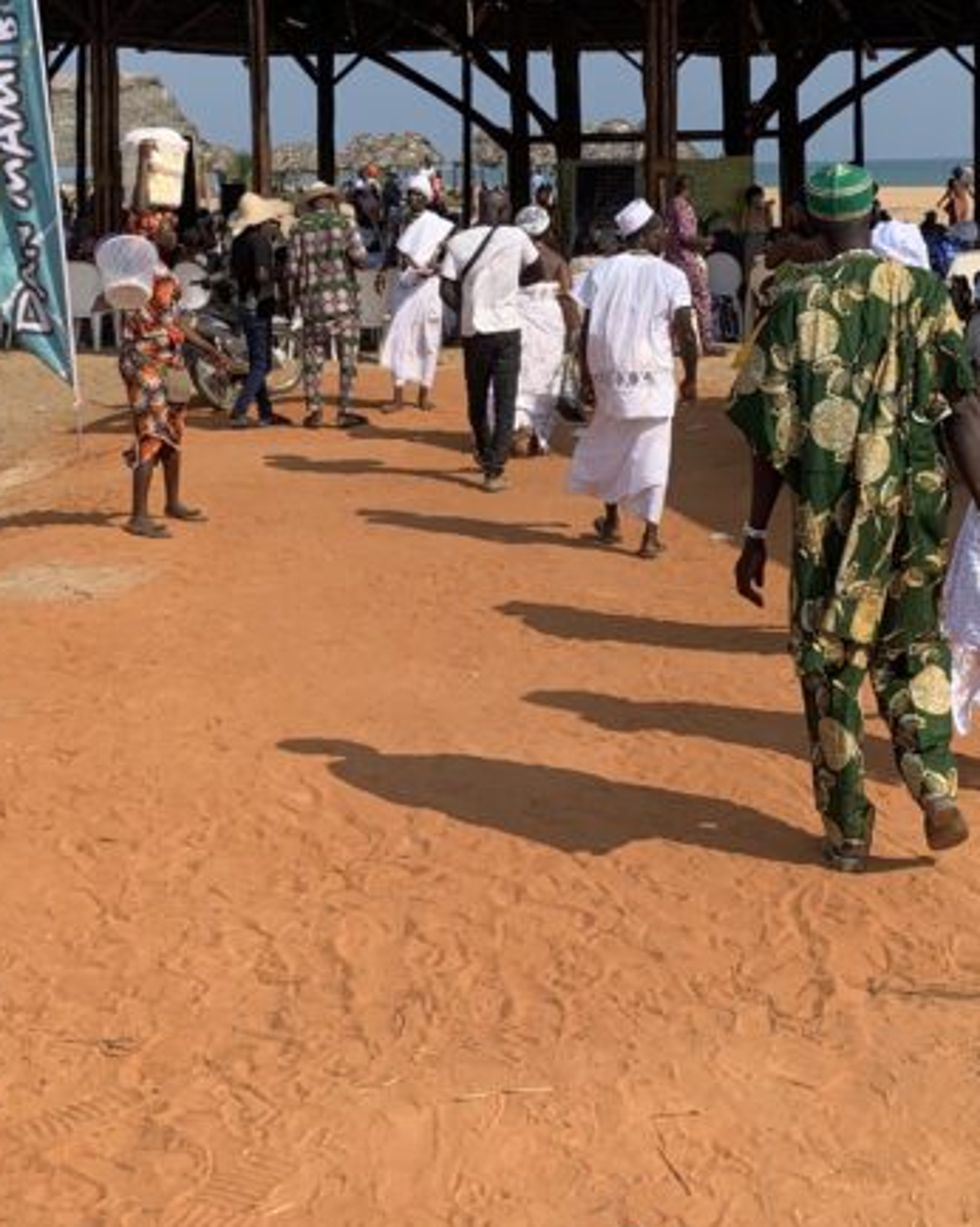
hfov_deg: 25.3
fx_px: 2177
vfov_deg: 30.8
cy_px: 266
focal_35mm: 60
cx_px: 595
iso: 25
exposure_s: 1/1953
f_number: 1.8
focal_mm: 4.25
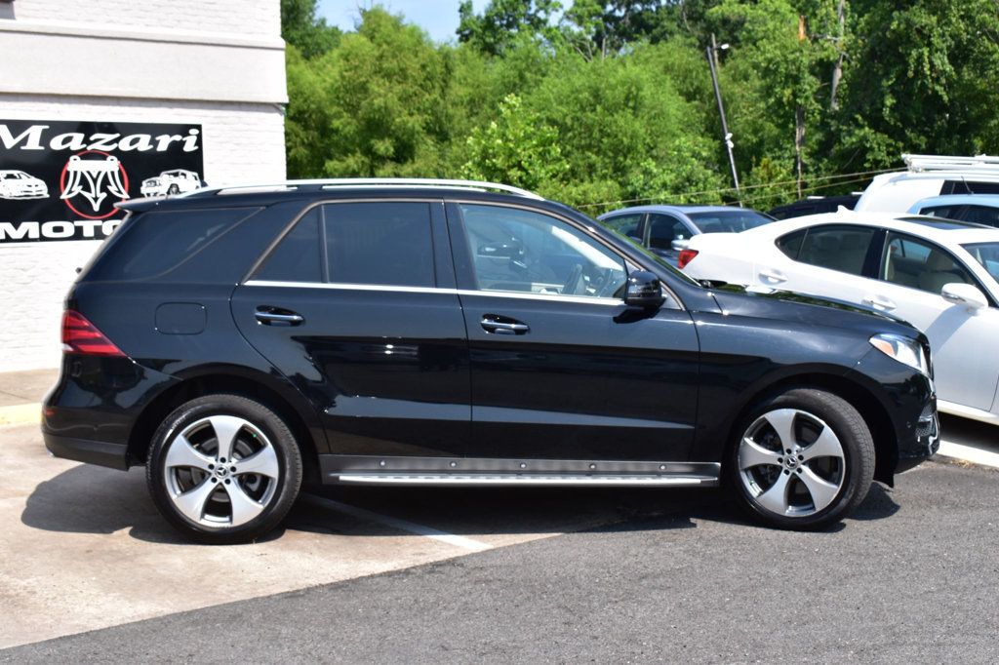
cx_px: 500
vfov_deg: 26.5
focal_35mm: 51
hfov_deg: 38.9
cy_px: 332
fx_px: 1415
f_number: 11
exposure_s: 1/400
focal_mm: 34
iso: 400
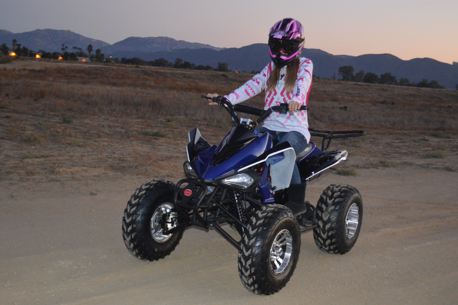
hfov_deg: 39.2
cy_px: 163
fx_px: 643
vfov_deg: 26.6
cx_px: 239
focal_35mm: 51
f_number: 4.5
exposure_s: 1/60
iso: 2500
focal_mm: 29
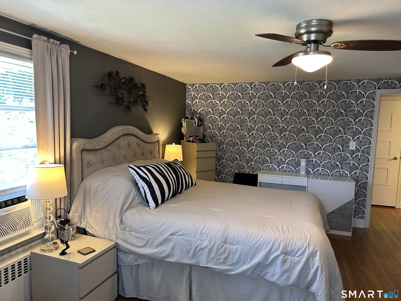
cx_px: 200
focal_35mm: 24
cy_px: 150
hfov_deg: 71.6
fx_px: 278
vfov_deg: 56.8
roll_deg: -0.9
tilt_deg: -5.9
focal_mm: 6.86
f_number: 1.78
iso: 250
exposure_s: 1/60
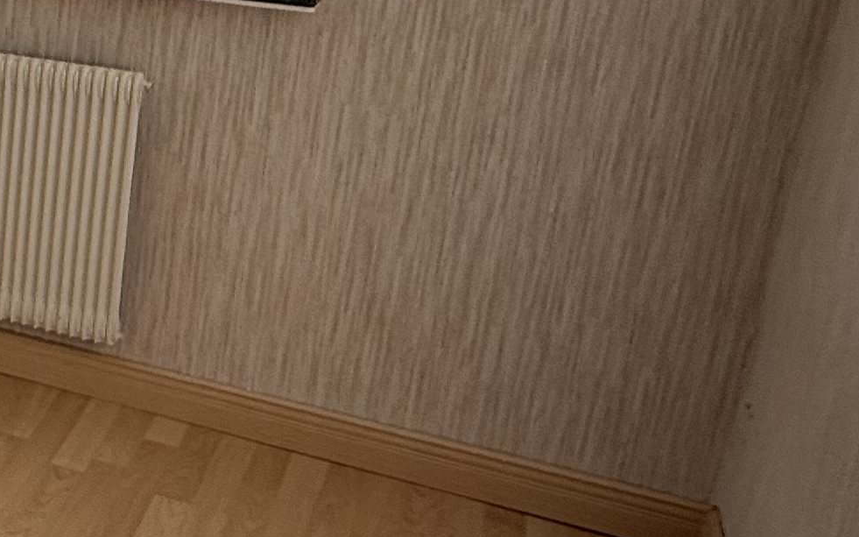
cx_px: -417
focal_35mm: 61
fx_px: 1428
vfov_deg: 20.9
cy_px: 70
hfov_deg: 25.5
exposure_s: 1/335
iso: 64
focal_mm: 2.22
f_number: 2.2
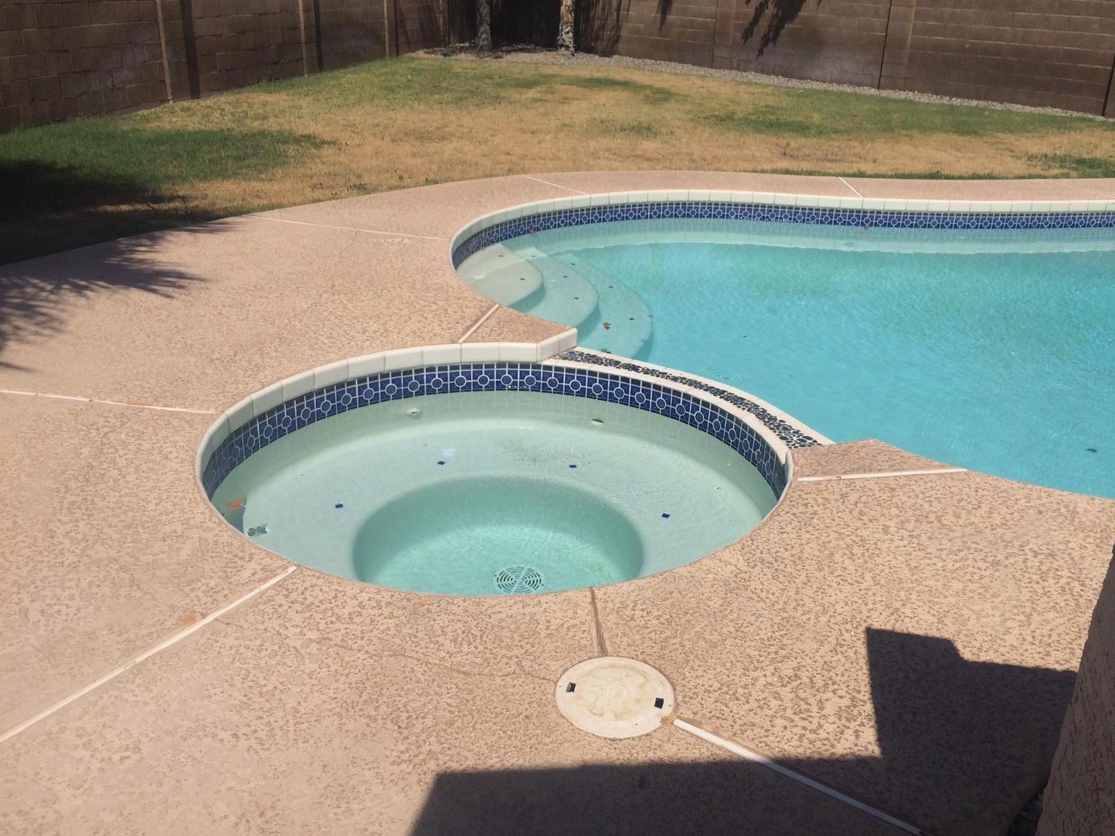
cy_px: 412
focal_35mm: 31
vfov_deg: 45.4
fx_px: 998
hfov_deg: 58.3
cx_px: 595
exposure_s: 1/4566
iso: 32
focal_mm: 4.15
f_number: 2.2
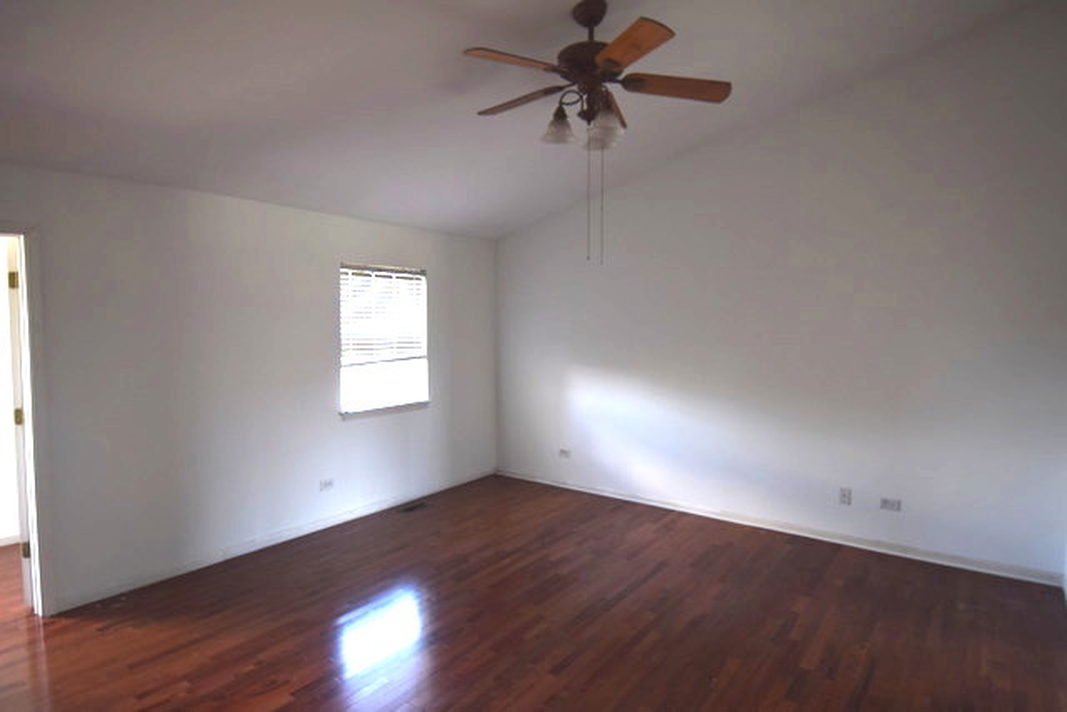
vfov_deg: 63.2
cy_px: 356
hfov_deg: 85.4
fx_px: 578
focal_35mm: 20
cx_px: 534
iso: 400
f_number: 4
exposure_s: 1/60
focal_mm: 13
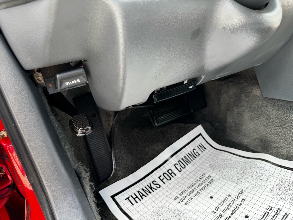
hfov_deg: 71.6
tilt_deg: -20.8
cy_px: 110
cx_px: 146
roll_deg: +7.0
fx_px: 203
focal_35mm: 24
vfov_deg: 56.8
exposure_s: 1/121
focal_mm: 6.76
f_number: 1.78
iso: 80
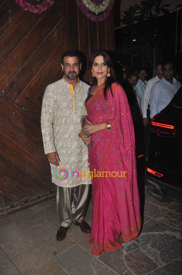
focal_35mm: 32
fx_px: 240
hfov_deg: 41.6
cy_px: 138
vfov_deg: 59.6
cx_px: 91
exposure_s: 1/250
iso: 1250
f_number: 13
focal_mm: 21
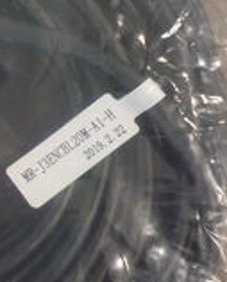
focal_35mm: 74
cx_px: -97
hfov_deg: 18.7
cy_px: 120
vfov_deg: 25.6
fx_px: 620
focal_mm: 4.1
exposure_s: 1/30
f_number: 3.3
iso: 220
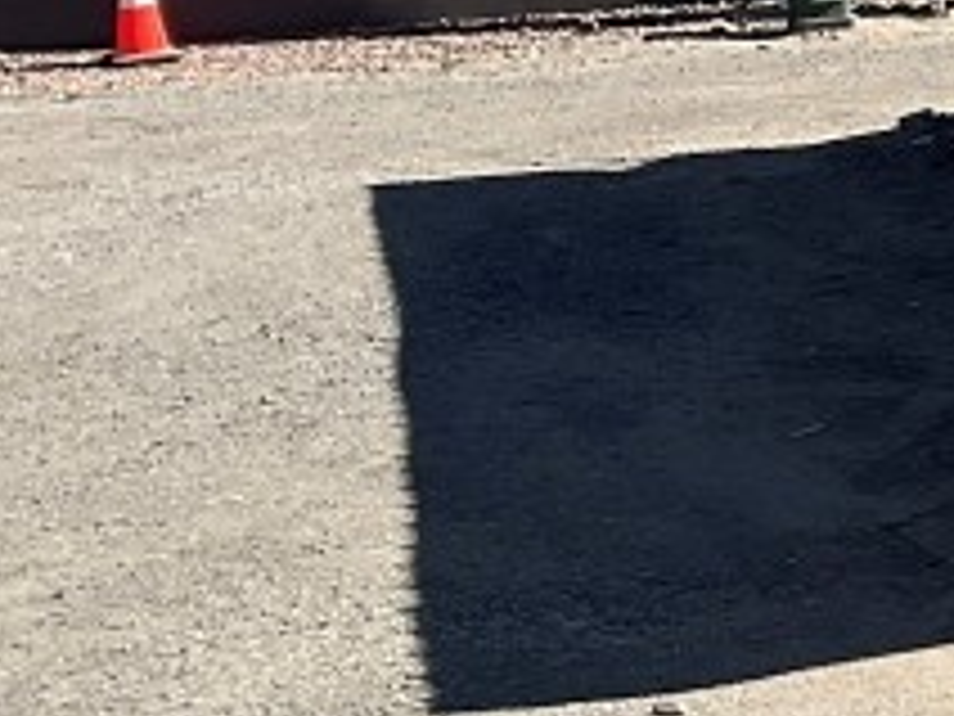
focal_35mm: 140
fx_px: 3858
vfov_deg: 10.5
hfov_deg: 11.6
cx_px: 2286
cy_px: -23
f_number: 1.8
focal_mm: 3
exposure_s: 1/1451
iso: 16
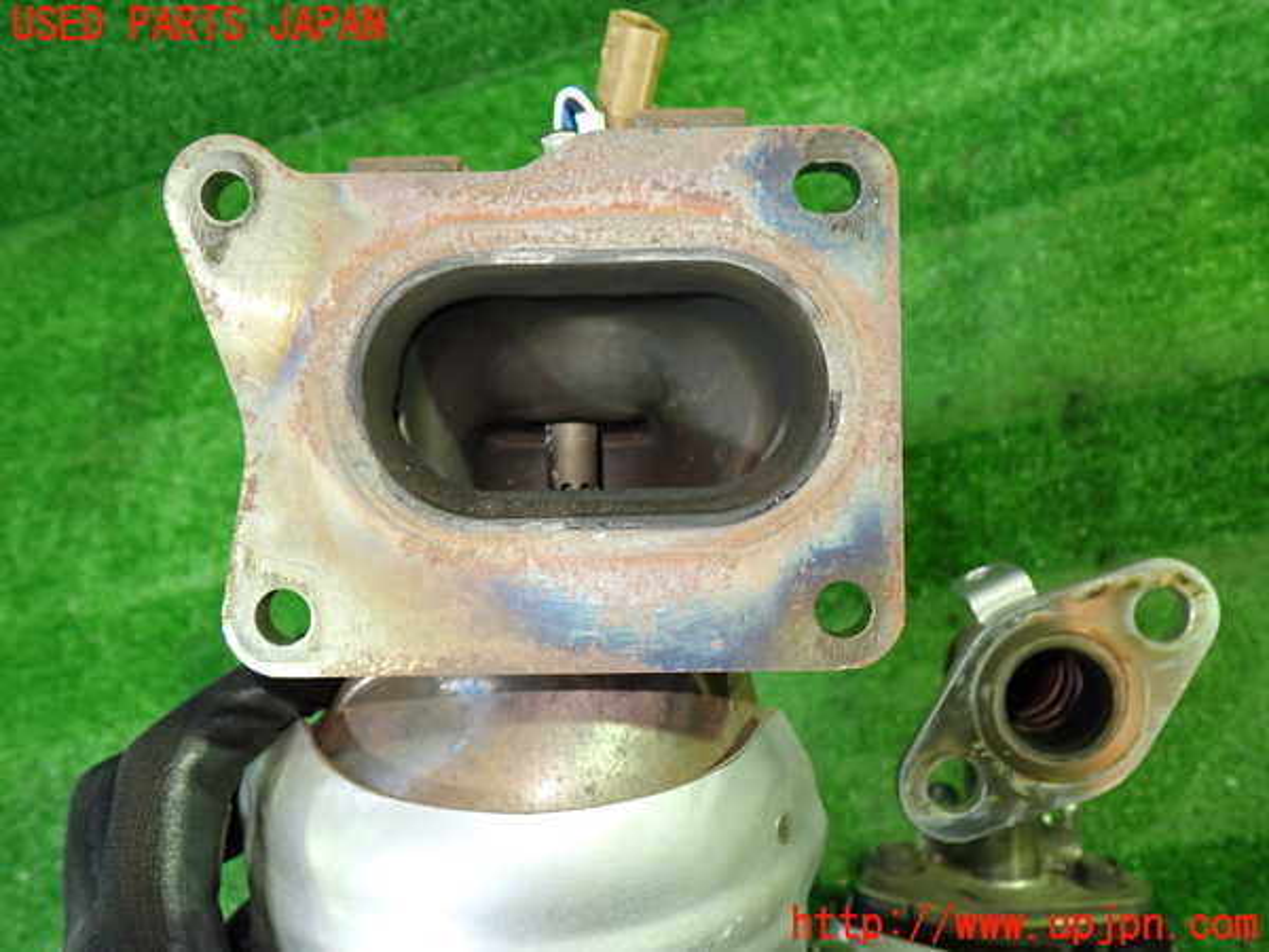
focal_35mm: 30
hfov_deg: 60.0
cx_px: 634
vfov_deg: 46.8
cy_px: 476
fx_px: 1100
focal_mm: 5.4
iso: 400
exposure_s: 1/30
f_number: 2.3
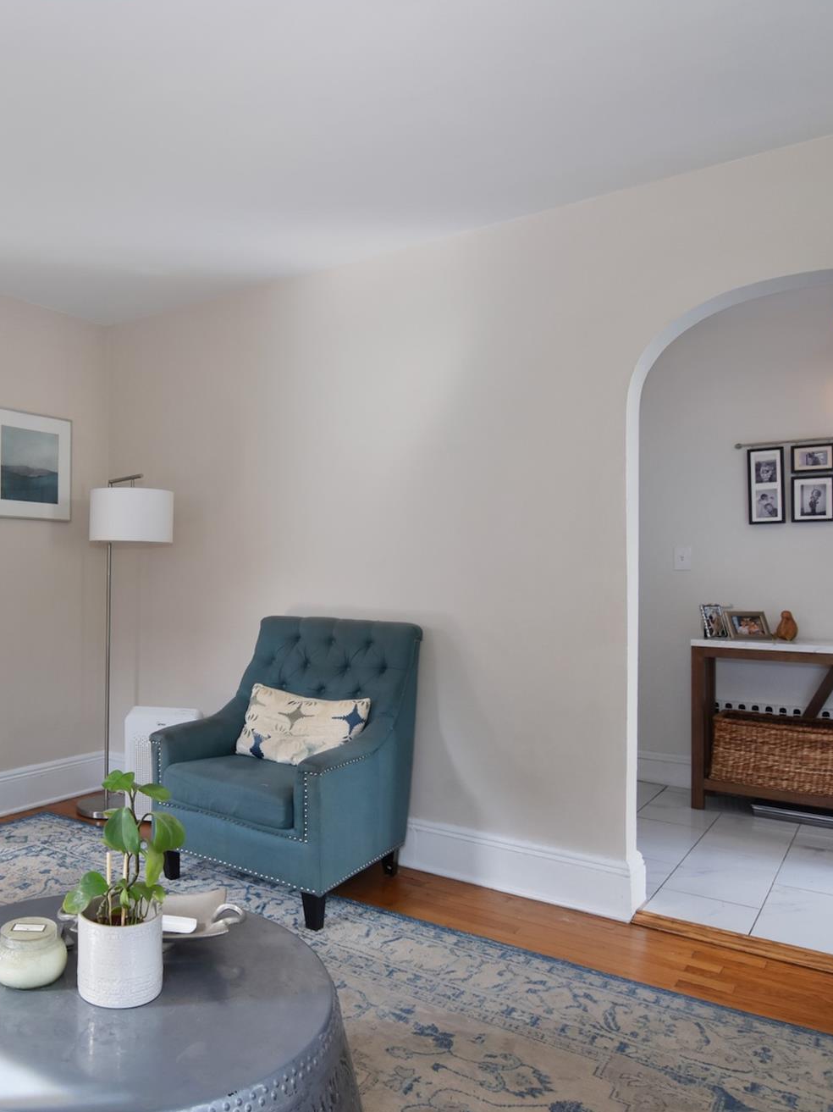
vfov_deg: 69.9
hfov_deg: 52.4
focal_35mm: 25
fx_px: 794
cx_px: 190
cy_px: 570
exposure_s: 1/30
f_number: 11
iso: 640
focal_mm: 11
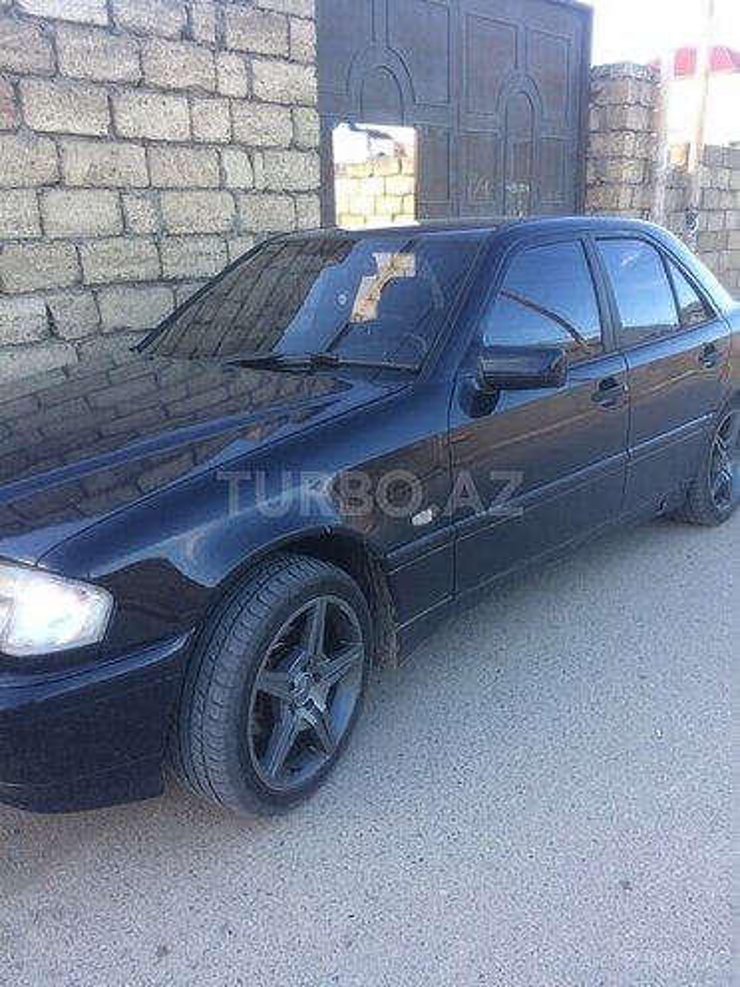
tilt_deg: -18.0
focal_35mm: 29
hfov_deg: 48.2
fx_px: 827
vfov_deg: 61.7
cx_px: 370
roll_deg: +1.6
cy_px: 494
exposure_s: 1/111
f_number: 2.2
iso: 32
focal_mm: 4.15
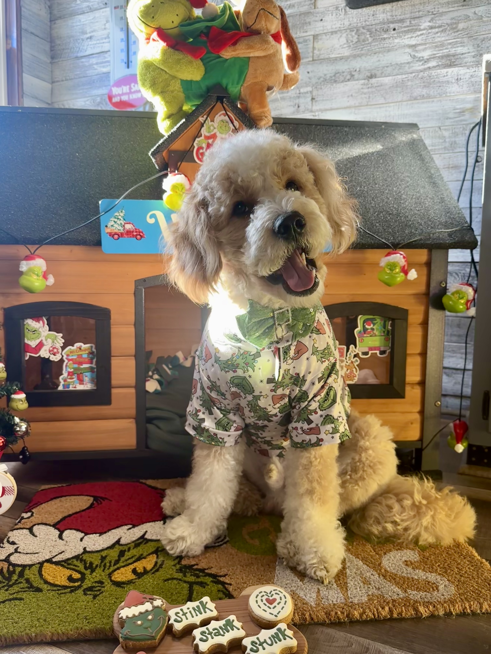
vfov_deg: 71.6
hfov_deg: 56.8
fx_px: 454
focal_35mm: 24
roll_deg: -2.0
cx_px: 246
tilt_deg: -4.3
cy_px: 327
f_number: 1.78
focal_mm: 6.86
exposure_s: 1/121
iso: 160
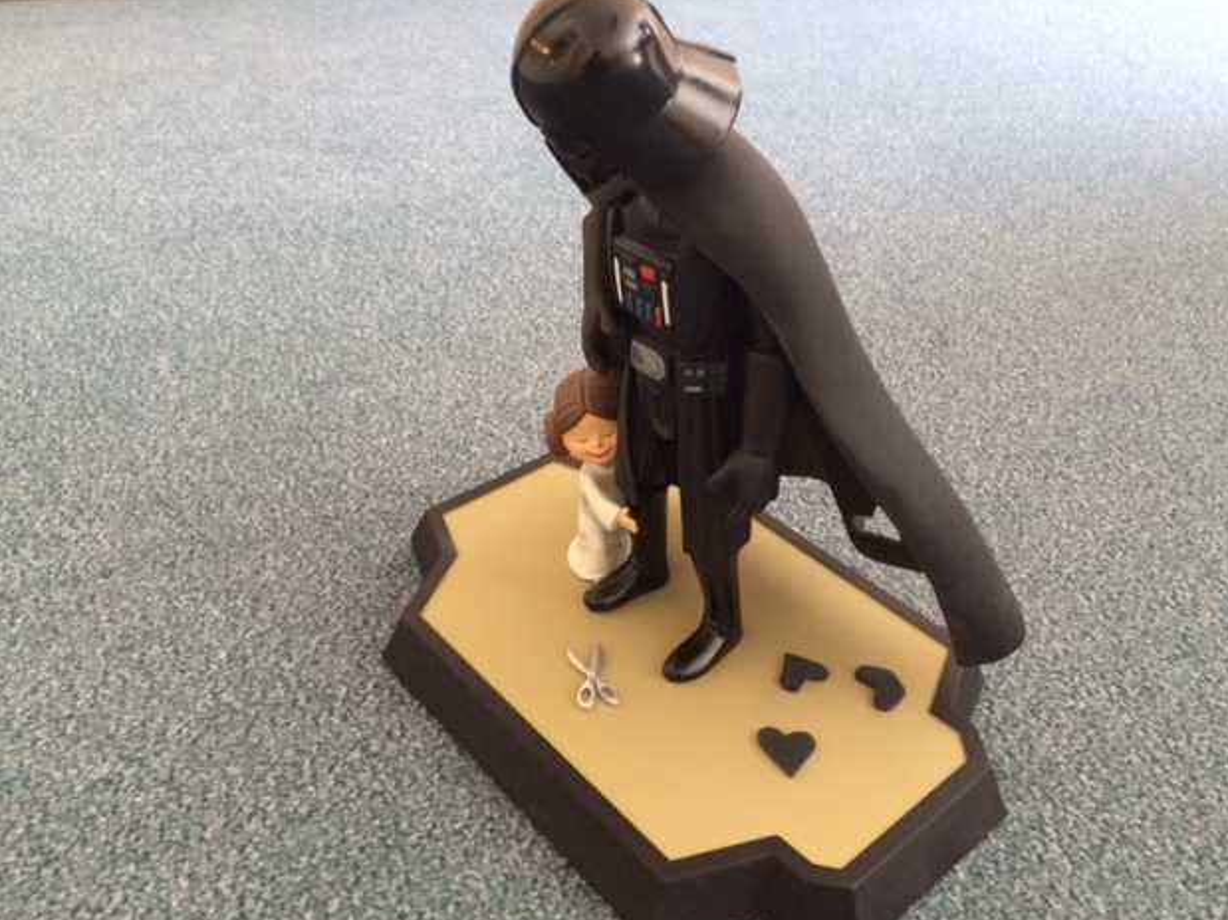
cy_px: 466
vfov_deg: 46.8
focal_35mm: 30
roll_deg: -2.8
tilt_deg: -34.8
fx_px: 1064
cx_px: 633
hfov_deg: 60.0
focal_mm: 4.15
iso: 250
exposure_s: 1/30
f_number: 2.2
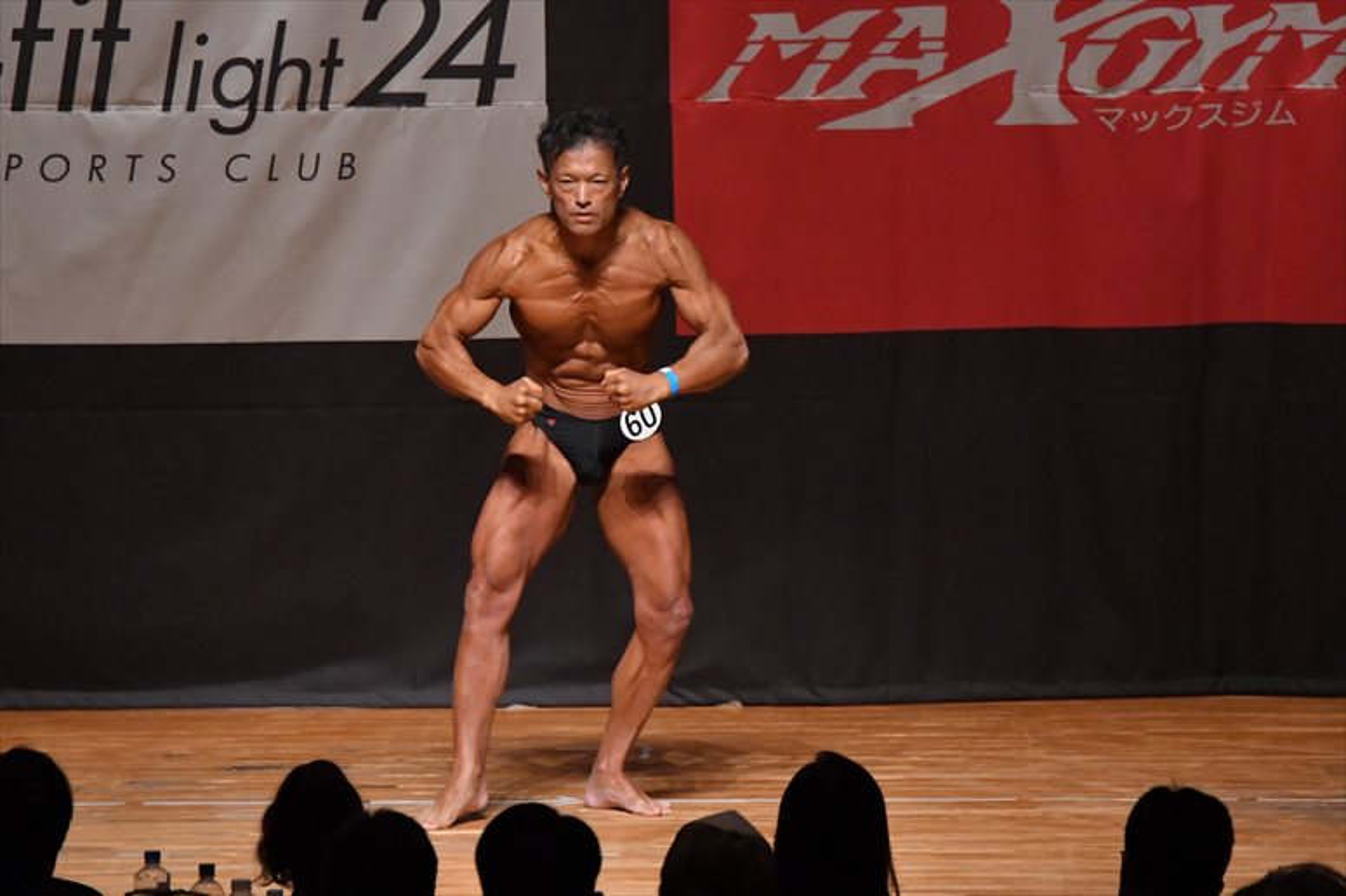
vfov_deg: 5.1
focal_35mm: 270
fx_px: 10090
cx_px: 673
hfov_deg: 7.6
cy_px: 448
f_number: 5.6
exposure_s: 1/400
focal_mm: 180
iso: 8000
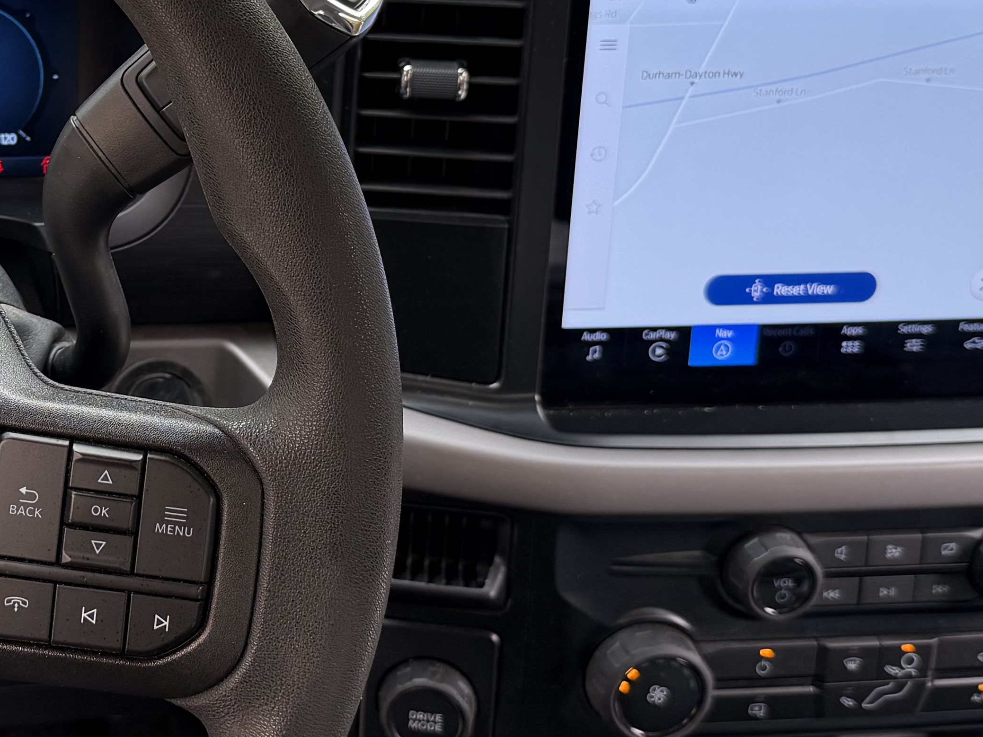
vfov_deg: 22.1
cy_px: 184
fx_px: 1874
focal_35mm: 66
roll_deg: +0.1
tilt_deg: -26.4
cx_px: 108
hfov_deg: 28.3
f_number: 1.78
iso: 80
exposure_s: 1/164
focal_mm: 6.76
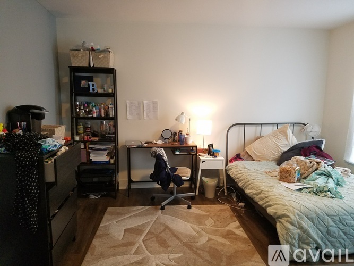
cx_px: 177
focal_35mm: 26
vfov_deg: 53.0
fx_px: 266
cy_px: 133
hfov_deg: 67.3
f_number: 1.7
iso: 200
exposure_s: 1/60
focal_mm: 4.2
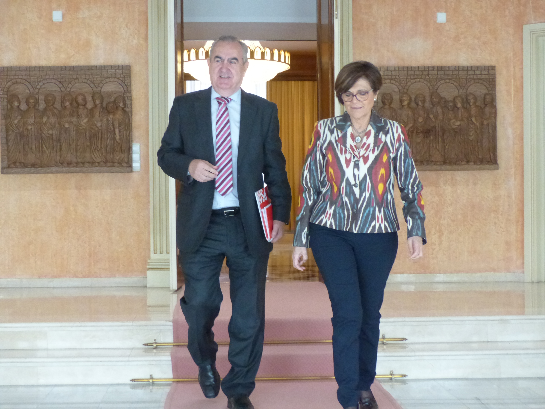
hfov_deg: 30.7
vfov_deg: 23.3
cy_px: 204
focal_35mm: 63
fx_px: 992
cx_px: 272
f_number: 2.8
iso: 800
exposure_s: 1/160
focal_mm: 11.4
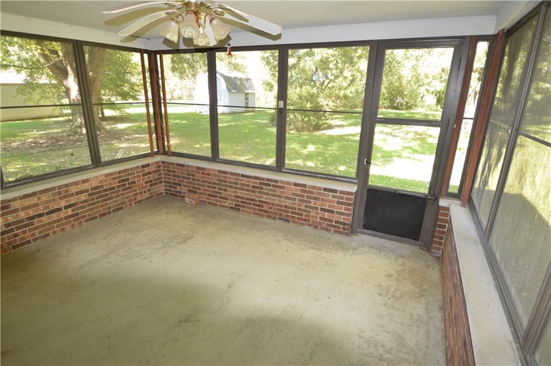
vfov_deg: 67.2
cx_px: 276
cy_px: 183
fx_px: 275
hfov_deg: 90.1
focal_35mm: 18
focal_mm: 12
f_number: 4
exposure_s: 1/60
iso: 400
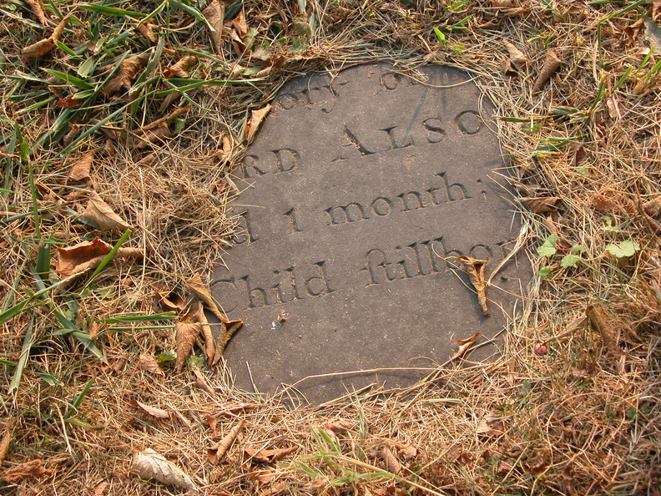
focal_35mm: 58
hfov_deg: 33.2
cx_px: 330
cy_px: 248
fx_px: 1108
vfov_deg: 25.2
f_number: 5.6
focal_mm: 14.7
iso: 100
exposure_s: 1/120
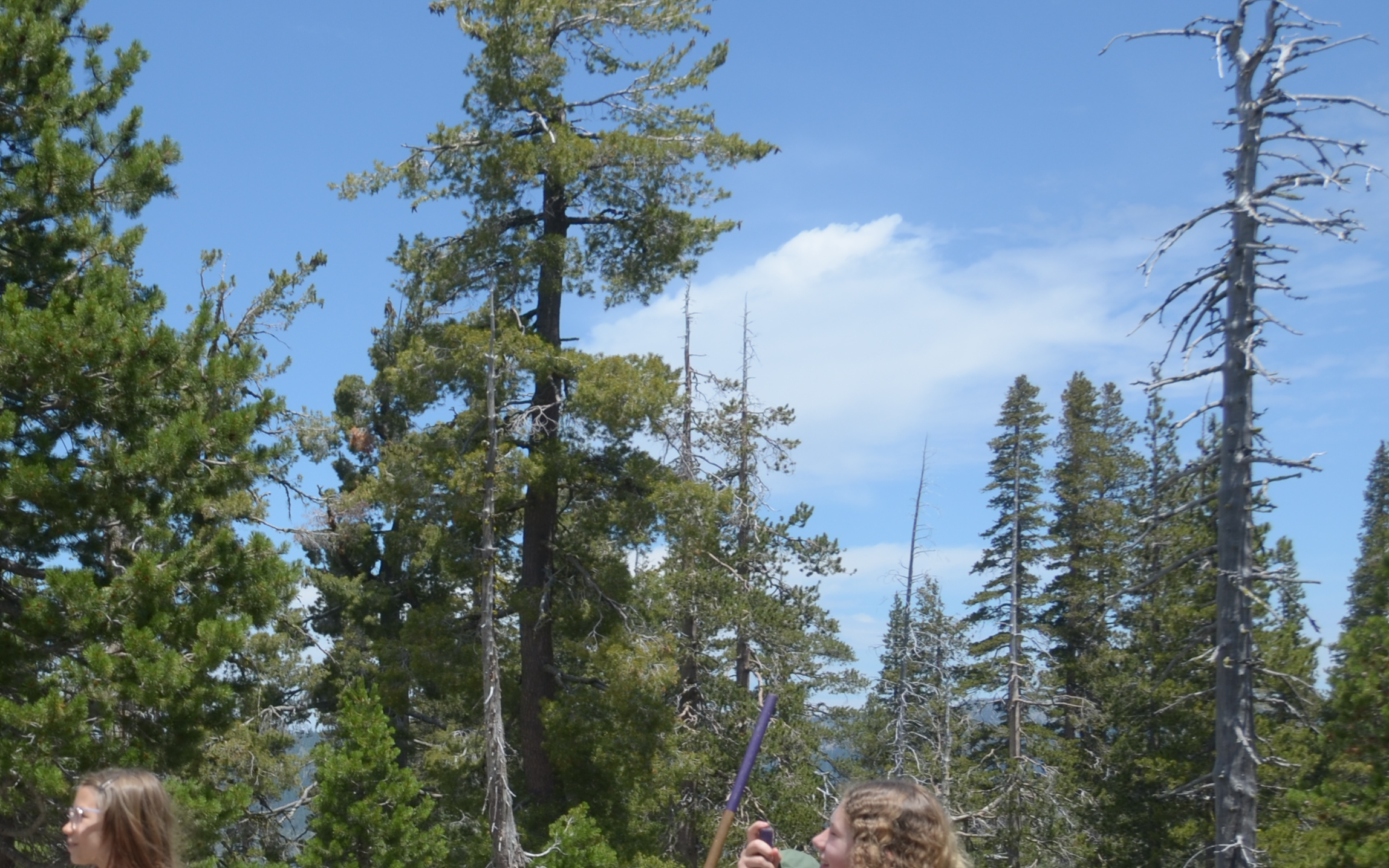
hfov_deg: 26.8
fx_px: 2726
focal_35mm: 72
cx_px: -54
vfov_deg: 17.5
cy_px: 956
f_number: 6.3
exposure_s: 1/500
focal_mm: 22
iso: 100
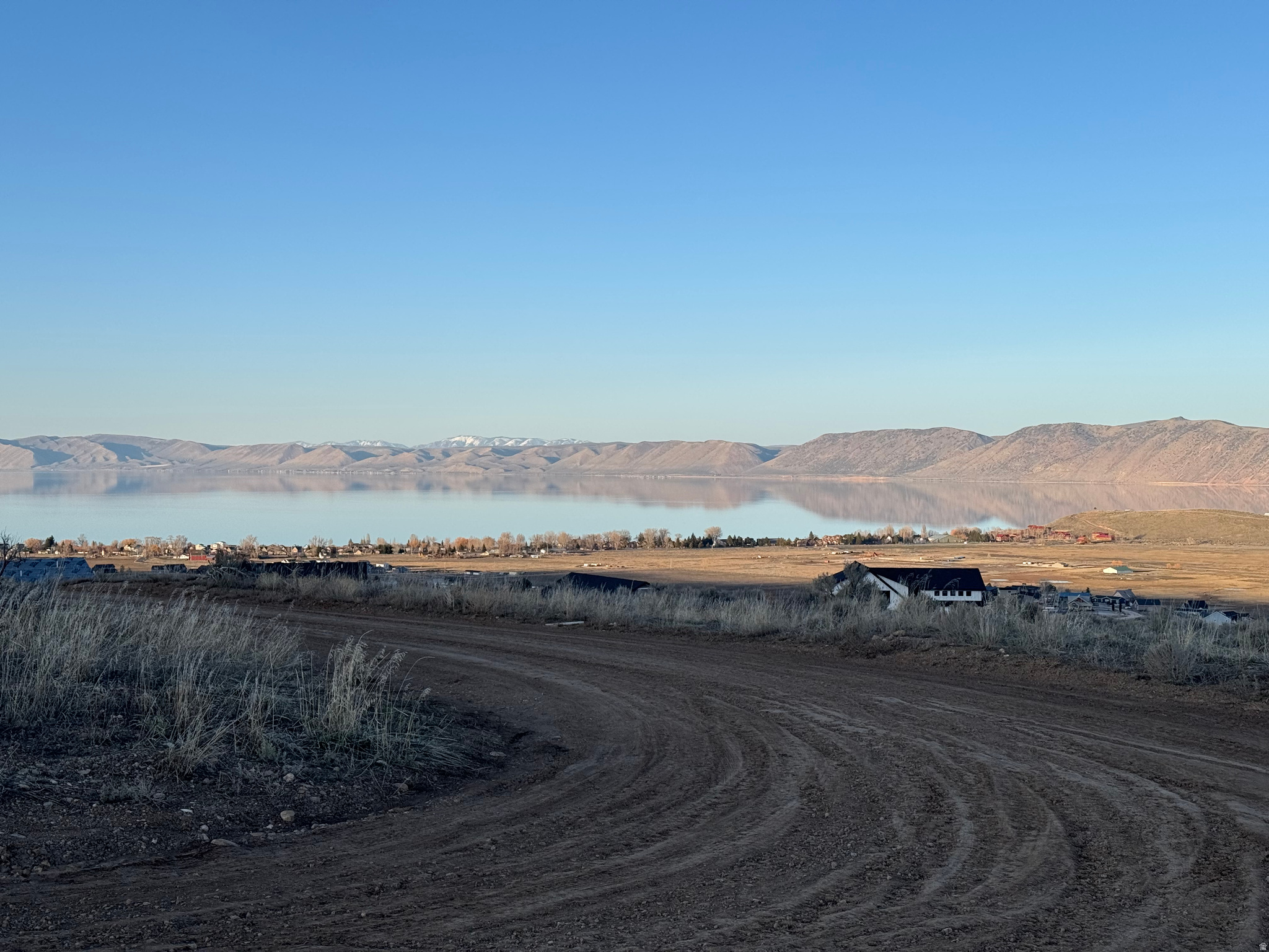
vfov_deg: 30.3
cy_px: 476
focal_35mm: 48
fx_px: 1760
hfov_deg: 39.7
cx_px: 634
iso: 64
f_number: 1.78
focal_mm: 6.76
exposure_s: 1/2513
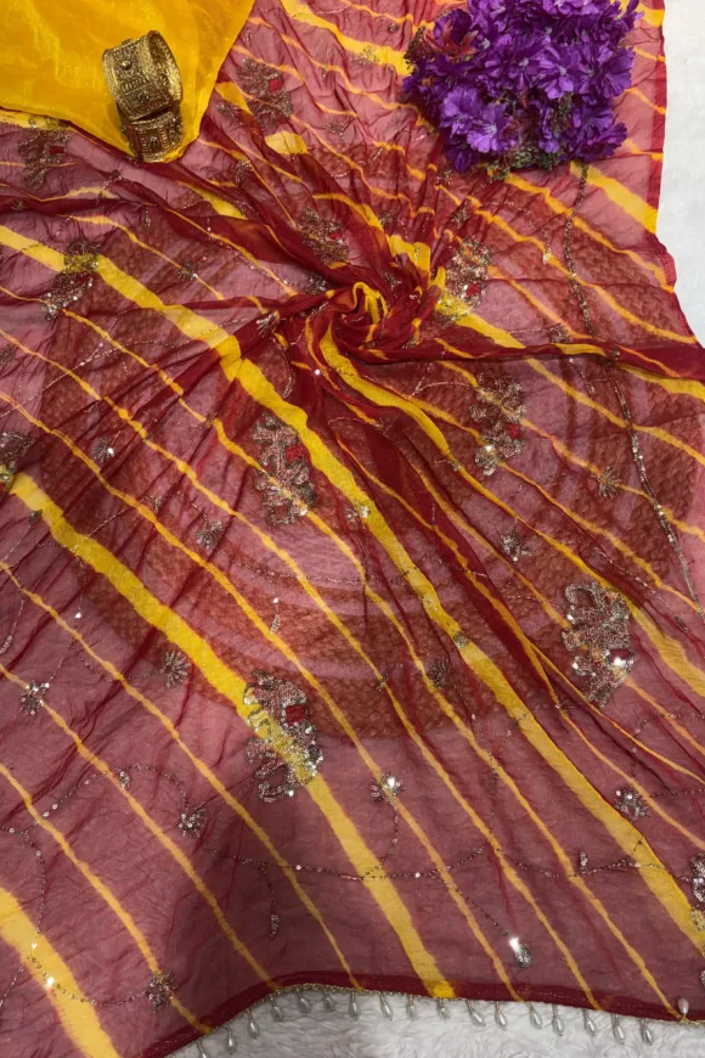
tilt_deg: -67.8
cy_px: 511
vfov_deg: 65.5
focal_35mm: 28
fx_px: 822
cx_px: 331
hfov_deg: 46.4
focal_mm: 5.96
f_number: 1.6
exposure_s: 1/100
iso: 40
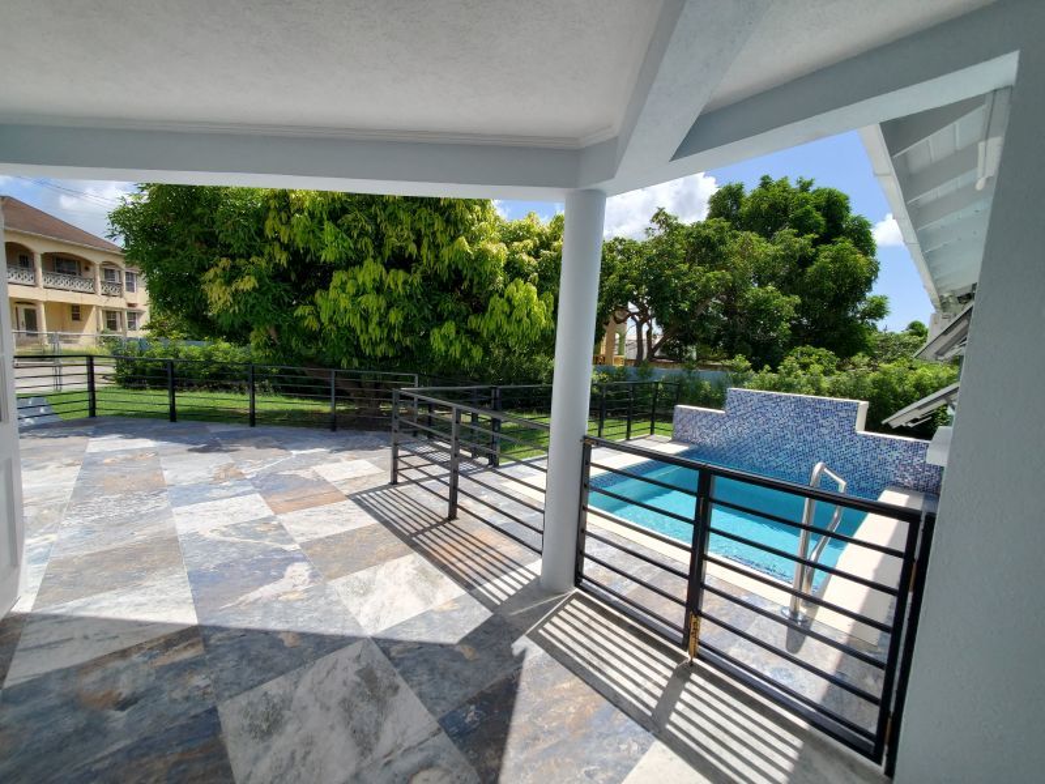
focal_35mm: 13
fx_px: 392
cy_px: 392
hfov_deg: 106.2
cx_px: 522
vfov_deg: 89.9
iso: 50
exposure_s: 1/1218
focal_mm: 1.8
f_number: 2.2
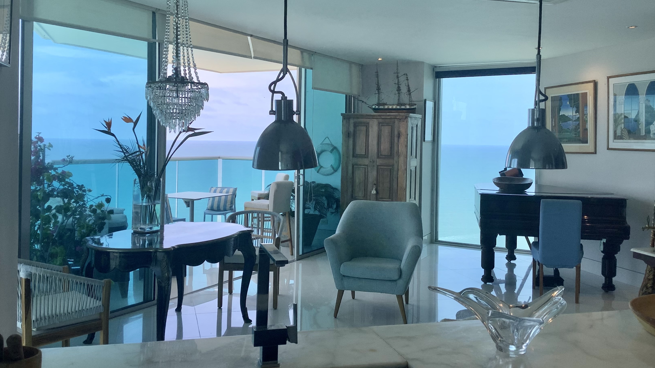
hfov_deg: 58.0
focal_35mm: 34
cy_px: 150
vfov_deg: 34.6
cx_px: 327
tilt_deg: -1.4
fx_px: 591
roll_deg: +0.1
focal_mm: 3.3
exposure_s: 1/345
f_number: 2.4
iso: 25
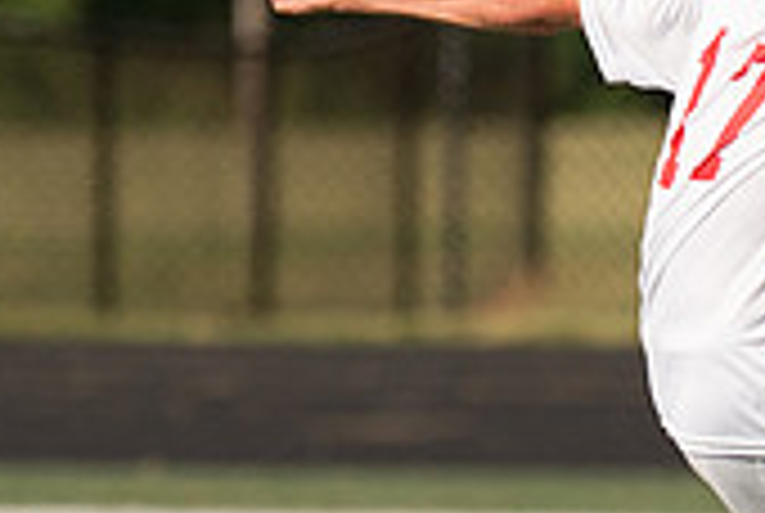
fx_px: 25353
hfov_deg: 1.7
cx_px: 817
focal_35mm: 1191
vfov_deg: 1.2
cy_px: 597
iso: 160
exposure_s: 1/2000
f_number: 2.8
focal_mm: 168
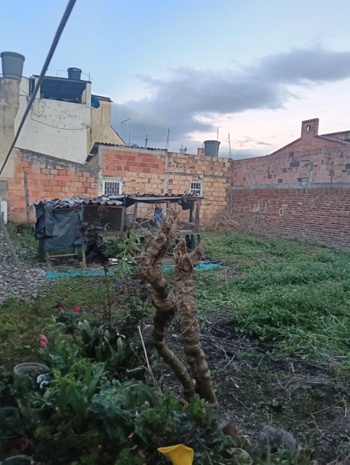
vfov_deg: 65.2
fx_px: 363
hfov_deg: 51.5
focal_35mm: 27
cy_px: 232
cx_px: 175
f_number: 1.8
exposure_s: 1/30
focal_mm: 3.98
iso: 320
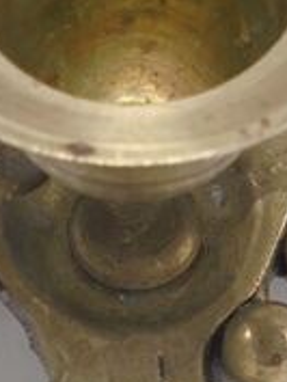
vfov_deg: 11.4
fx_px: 1910
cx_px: 161
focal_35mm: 173
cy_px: 311
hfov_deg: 8.6
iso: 100
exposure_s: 1/40
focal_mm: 6.1
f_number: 4
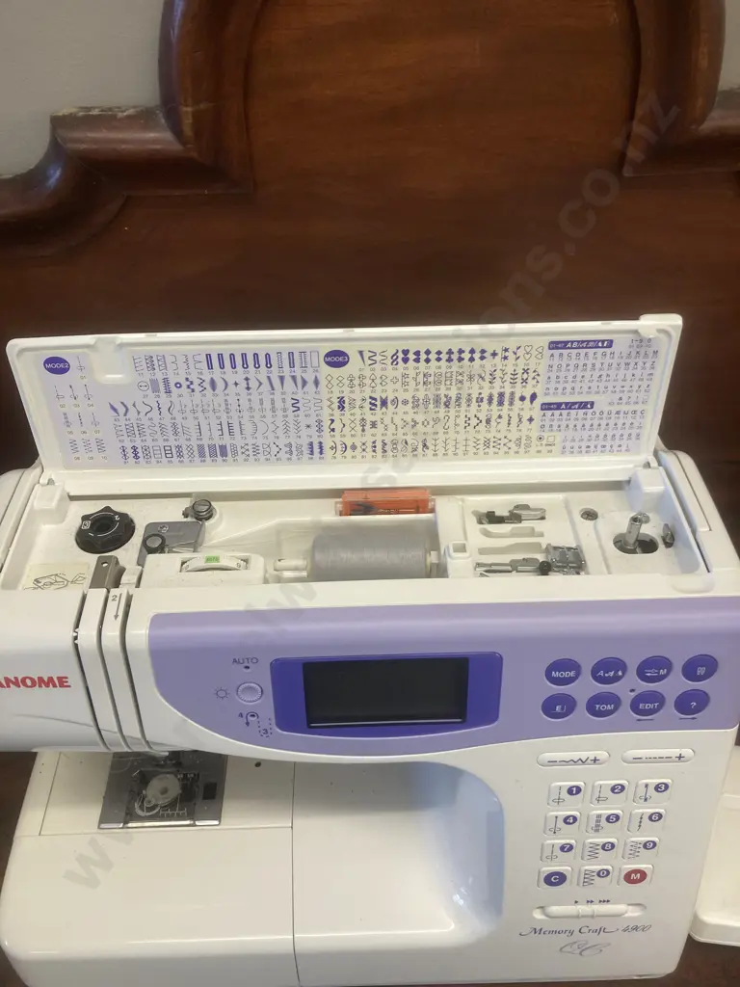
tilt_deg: -44.5
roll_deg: +1.9
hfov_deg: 49.7
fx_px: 798
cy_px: 494
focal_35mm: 28
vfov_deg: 63.4
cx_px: 370
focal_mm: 3.99
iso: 64
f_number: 1.8
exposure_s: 1/50
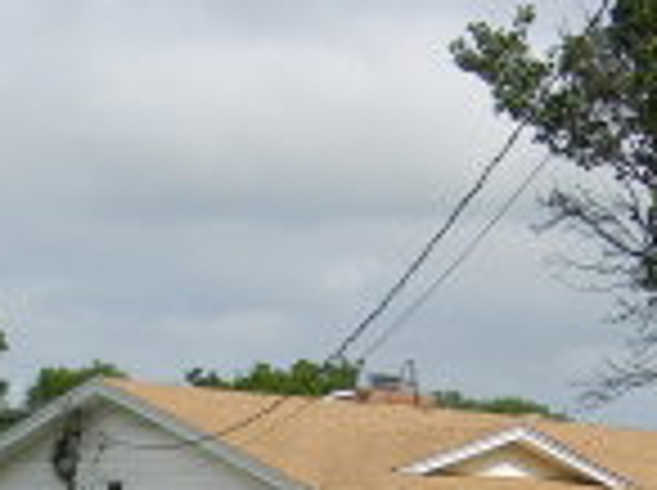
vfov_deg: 9.9
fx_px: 2729
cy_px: 755
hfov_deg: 13.3
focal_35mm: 144
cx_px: 824
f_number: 7.6
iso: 80
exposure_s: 1/282
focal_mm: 7.3
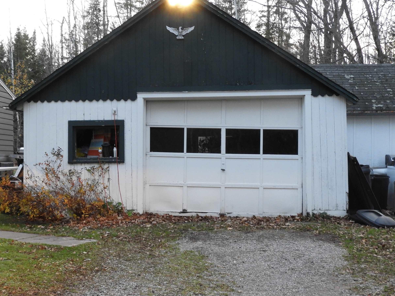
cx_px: 182
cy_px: 165
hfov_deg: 37.5
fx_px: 582
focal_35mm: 51
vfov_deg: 28.5
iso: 320
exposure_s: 1/30
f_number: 3.8
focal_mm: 7.2
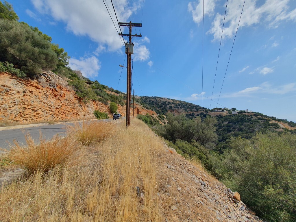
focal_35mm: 13
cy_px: 111
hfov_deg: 106.2
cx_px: 148
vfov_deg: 89.9
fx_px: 111
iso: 50
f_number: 2.2
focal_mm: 1.8
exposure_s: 1/1408
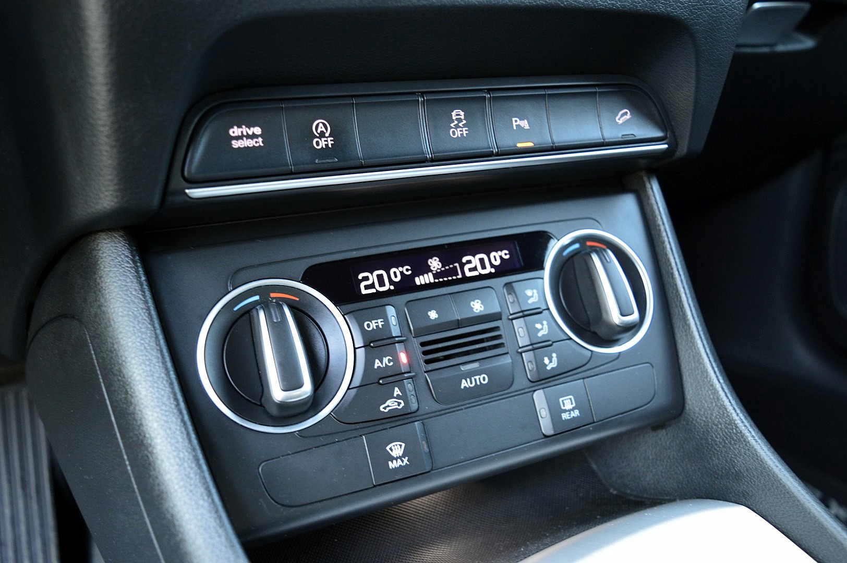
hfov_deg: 59.5
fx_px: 741
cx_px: 424
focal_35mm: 32
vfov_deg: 41.6
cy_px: 282
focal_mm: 21
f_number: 3.8
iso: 800
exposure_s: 1/20
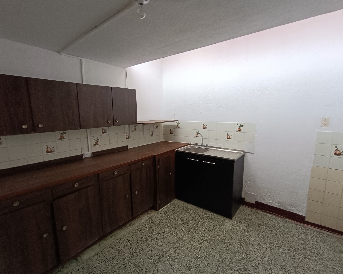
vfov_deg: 77.0
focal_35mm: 17
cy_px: 139
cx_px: 169
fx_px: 173
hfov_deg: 89.6
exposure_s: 1/100
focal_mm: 1.66
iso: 138
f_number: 2.2
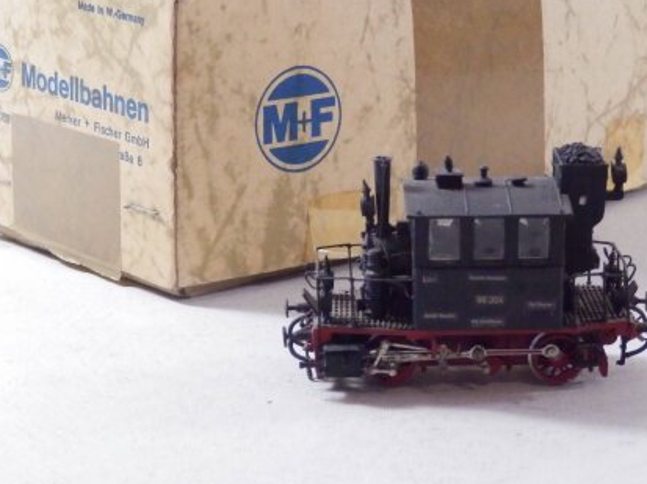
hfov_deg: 20.4
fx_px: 1793
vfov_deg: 15.3
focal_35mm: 96
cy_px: 155
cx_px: 373
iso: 1250
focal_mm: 11.9
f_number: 4.4
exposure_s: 1/160
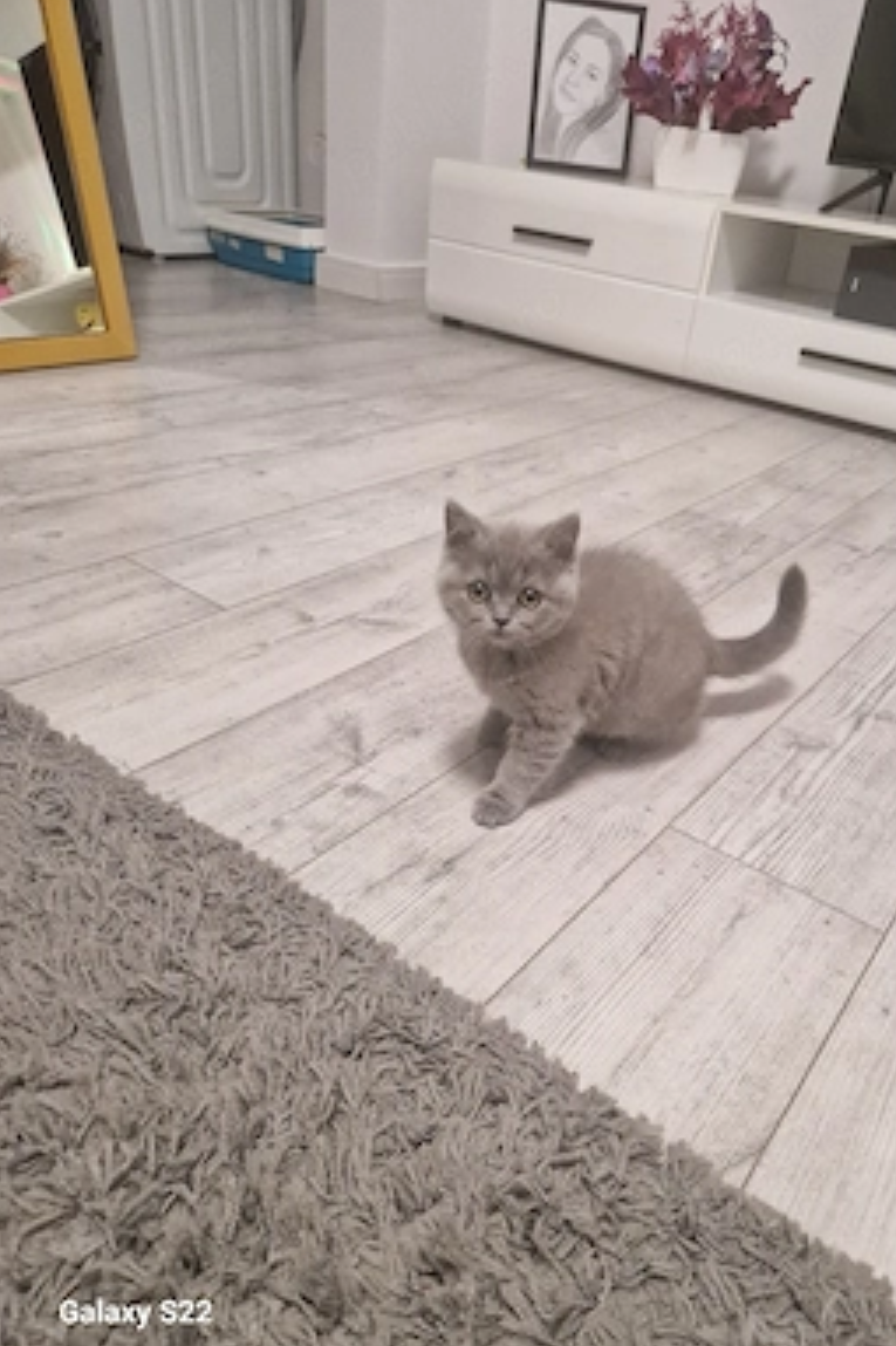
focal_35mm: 25
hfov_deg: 51.0
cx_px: 520
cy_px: 689
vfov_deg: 71.5
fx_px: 934
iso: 640
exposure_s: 1/100
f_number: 1.8
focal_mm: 5.4
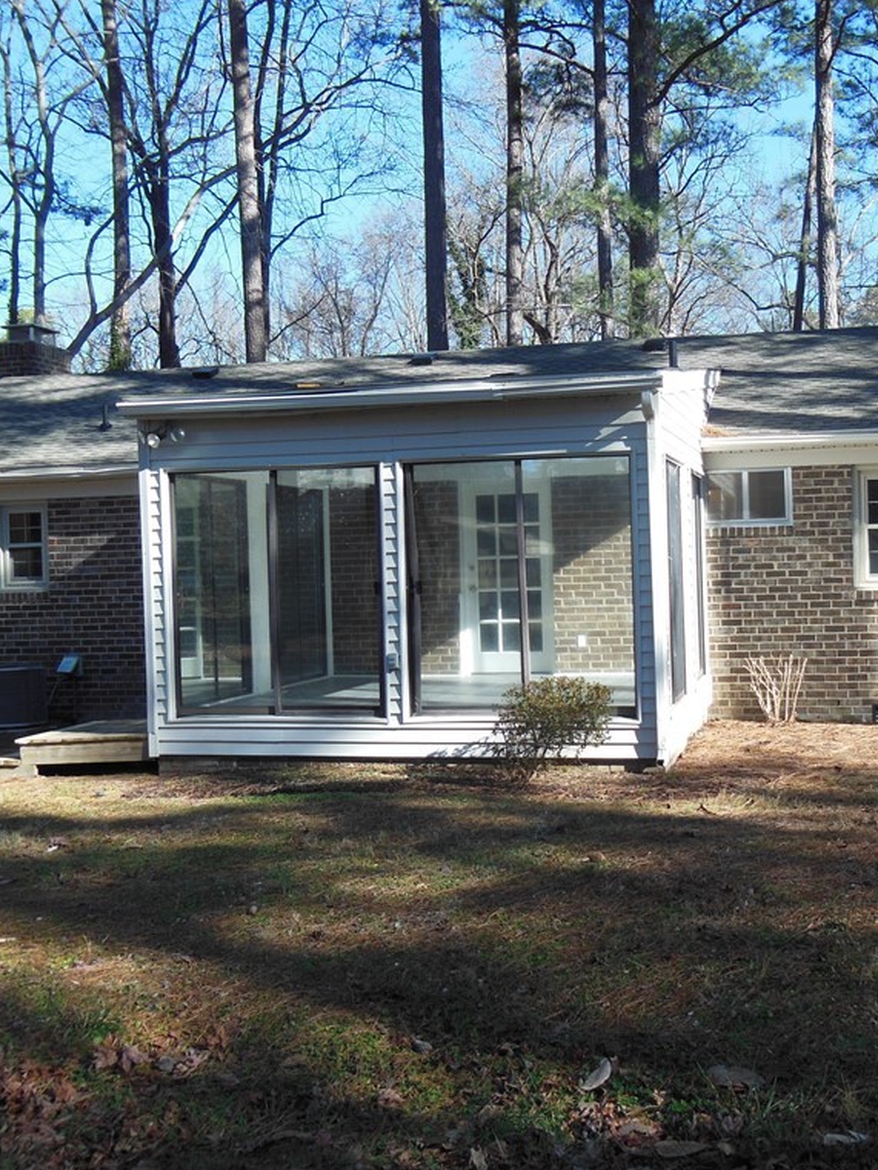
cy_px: 584
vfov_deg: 47.9
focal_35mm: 39
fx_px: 1319
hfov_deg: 36.6
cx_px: 554
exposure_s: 1/400
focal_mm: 5.2
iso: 125
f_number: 3.7
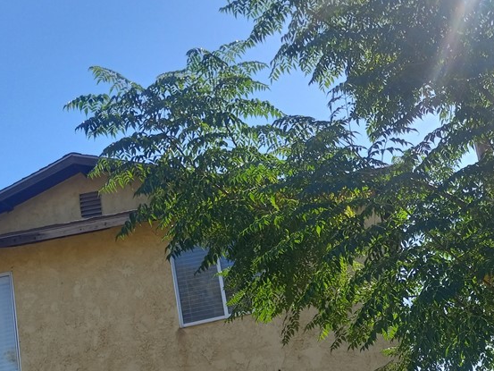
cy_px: 271
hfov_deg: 36.6
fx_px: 714
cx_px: 407
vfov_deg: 28.7
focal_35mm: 50
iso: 40
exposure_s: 1/585
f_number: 1.8
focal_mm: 3.94
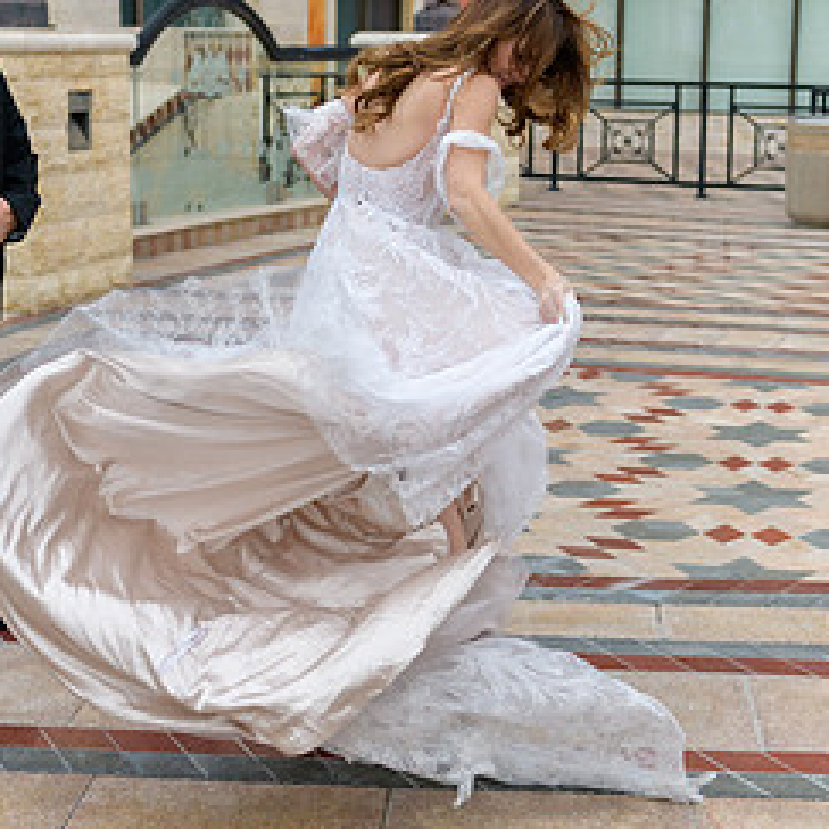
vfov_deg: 26.1
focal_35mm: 66
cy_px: 358
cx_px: 423
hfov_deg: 26.1
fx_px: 1788
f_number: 2.8
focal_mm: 42
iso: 400
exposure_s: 1/3200
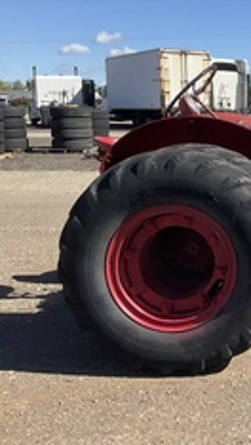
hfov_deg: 20.0
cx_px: 346
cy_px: 169
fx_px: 638
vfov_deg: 38.3
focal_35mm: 54
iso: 25
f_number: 1.8
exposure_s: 1/1311
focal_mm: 3
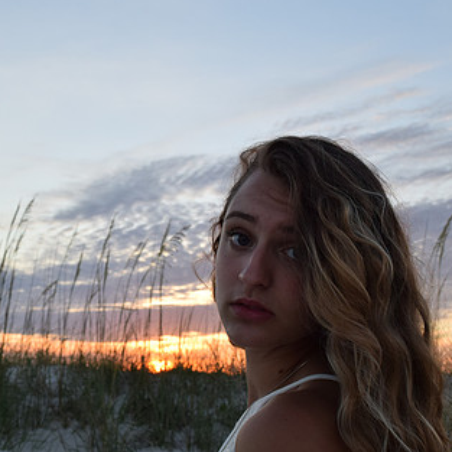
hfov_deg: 32.6
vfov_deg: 32.8
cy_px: 236
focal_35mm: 52
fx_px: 768
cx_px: 163
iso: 400
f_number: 7.1
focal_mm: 22
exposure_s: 1/200
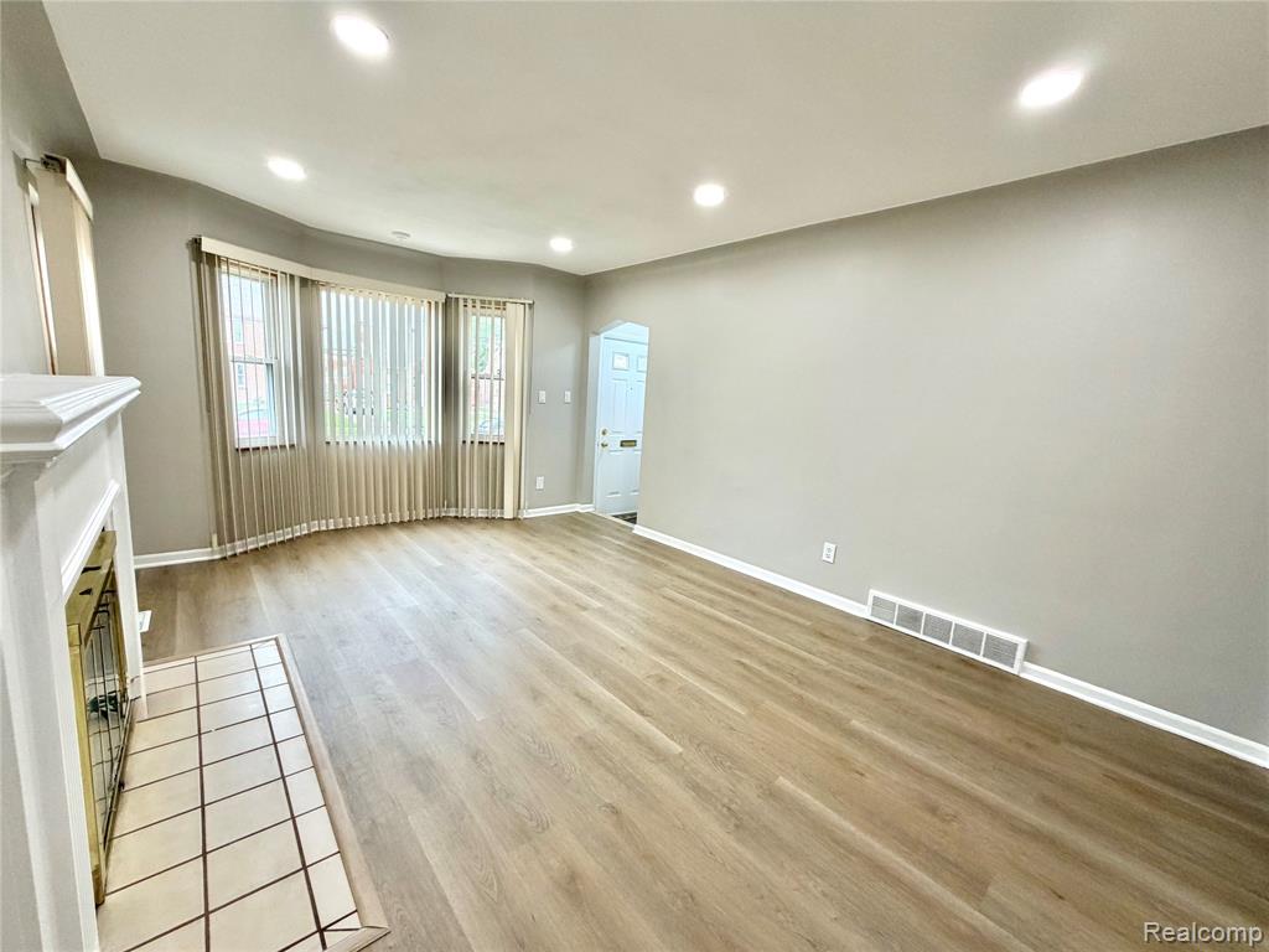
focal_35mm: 14
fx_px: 513
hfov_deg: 102.1
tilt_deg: -9.0
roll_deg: -3.1
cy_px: 476
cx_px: 634
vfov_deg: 85.7
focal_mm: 2.22
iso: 200
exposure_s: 1/121
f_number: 2.2
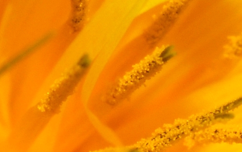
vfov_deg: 1.5
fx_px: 5744
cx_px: 315
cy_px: -4
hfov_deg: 2.4
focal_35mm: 871
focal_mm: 100
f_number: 18
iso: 200
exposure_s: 1/60
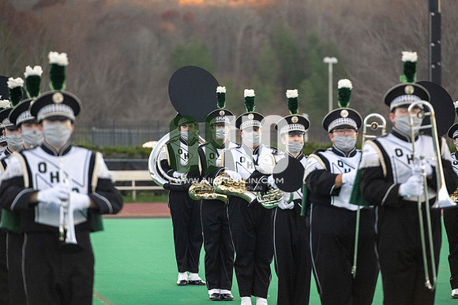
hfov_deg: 10.3
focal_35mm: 200
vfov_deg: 6.9
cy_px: 152
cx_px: 229
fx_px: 2545
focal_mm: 200
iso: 5000
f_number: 4.5
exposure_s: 1/5000
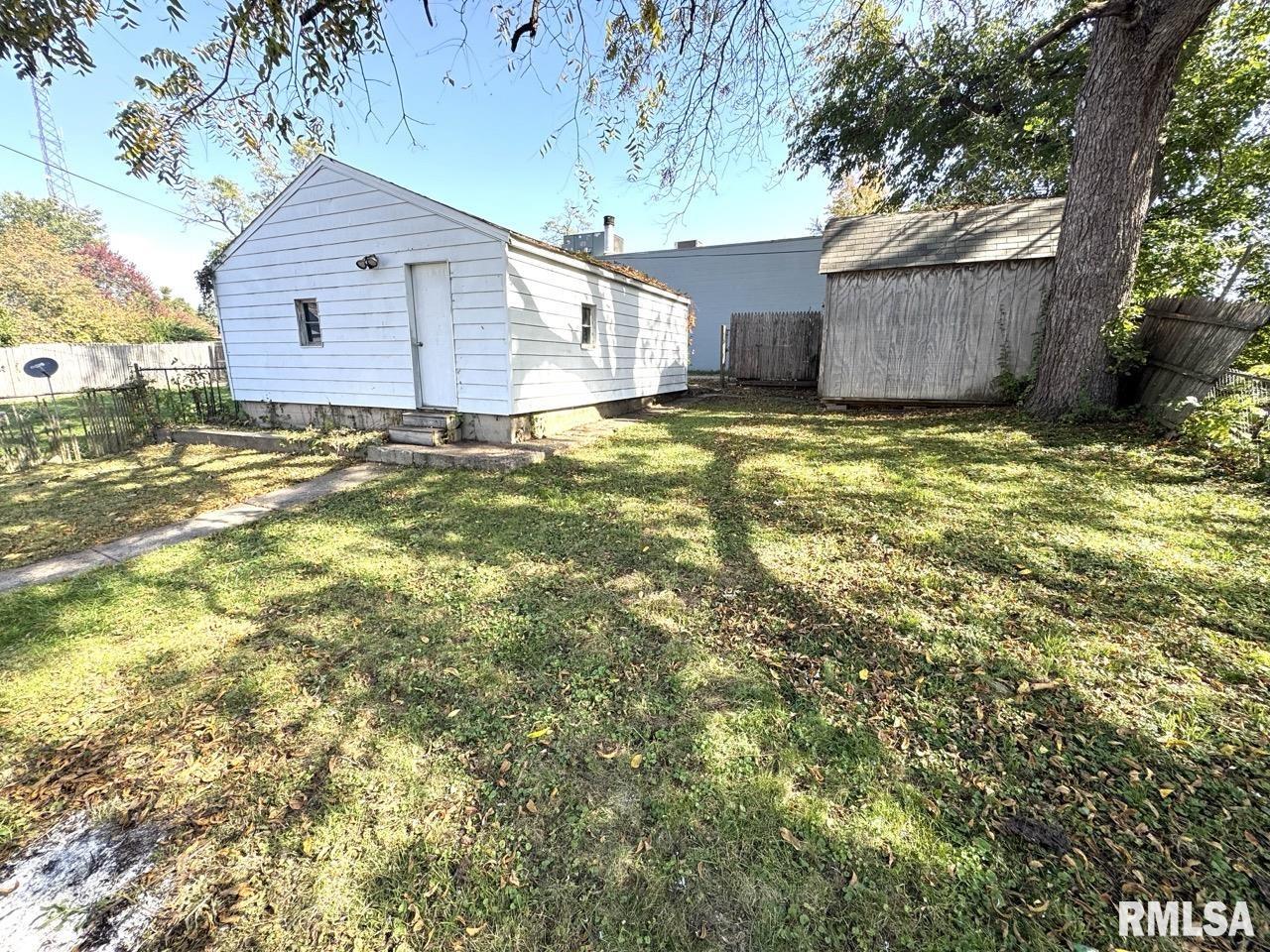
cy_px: 476
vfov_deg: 85.7
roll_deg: -0.7
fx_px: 514
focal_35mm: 14
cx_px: 635
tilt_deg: -12.9
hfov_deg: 102.1
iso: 40
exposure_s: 1/306
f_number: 2.2
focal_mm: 2.22
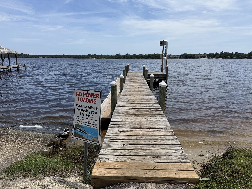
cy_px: 94
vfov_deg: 56.8
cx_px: 126
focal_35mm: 24
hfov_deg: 71.6
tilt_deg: -11.4
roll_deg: +0.9
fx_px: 175
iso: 80
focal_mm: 6.76
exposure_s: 1/8130
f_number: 1.78
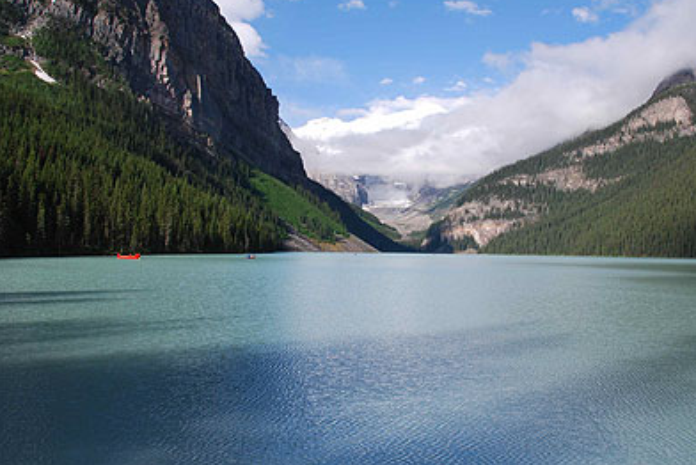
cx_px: 394
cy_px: 214
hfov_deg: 60.0
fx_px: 600
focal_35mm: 31
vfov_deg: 42.4
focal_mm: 18
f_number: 10
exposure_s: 1/250
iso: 200
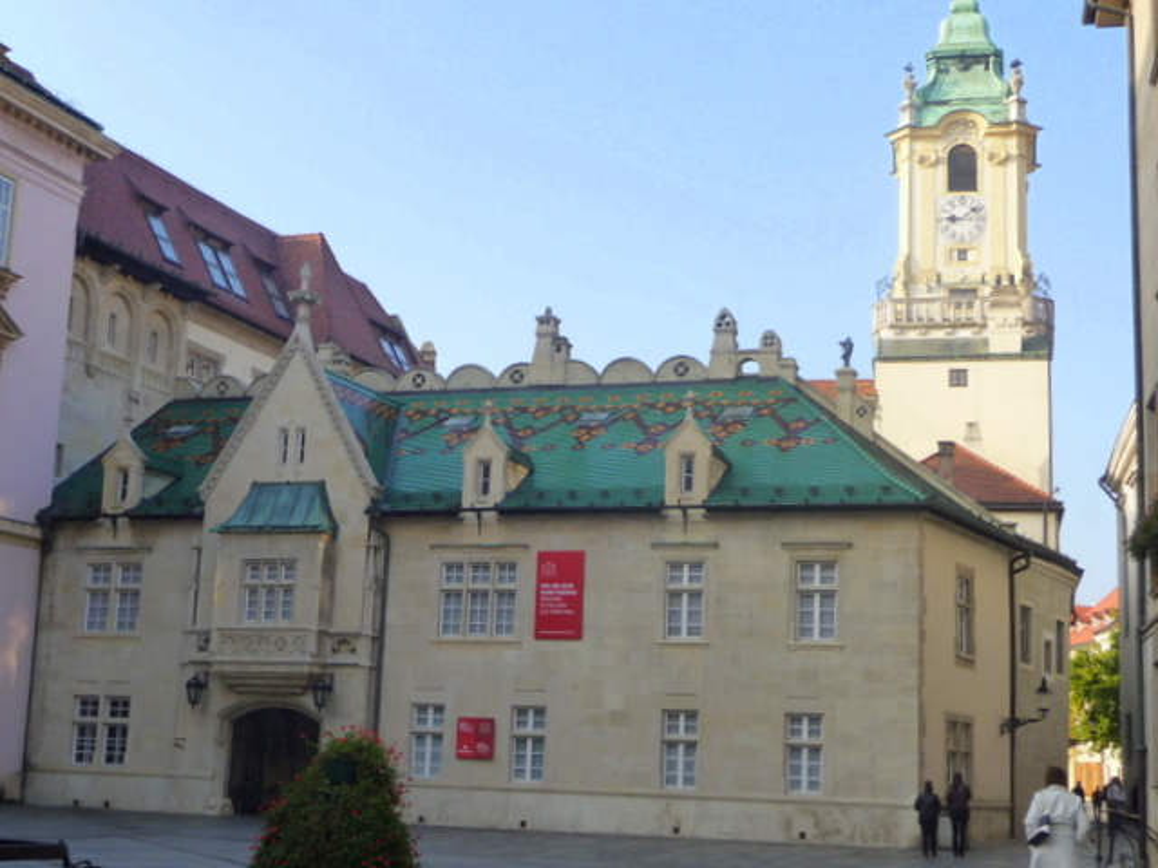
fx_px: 1840
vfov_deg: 26.6
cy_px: 434
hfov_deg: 34.9
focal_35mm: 55
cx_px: 579
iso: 160
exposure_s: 1/250
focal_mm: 9.3
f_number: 4.3
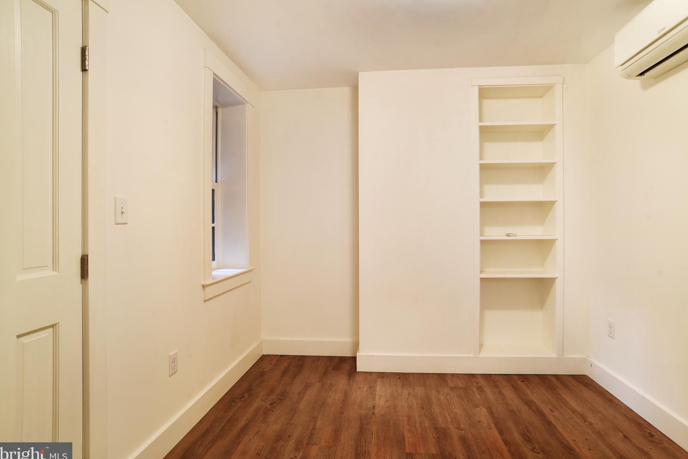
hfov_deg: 86.9
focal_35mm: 19
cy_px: 226
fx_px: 363
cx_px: 357
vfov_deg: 64.6
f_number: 8
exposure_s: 1/160
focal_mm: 18
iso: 400
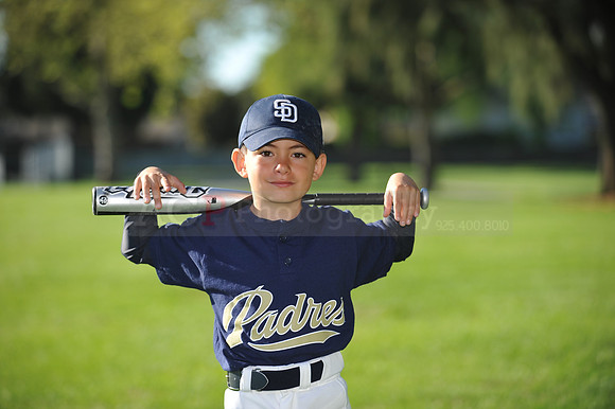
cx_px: 308
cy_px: 204
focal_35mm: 145
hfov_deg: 14.2
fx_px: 2476
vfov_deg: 9.5
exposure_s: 1/1000
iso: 200
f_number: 4
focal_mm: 145
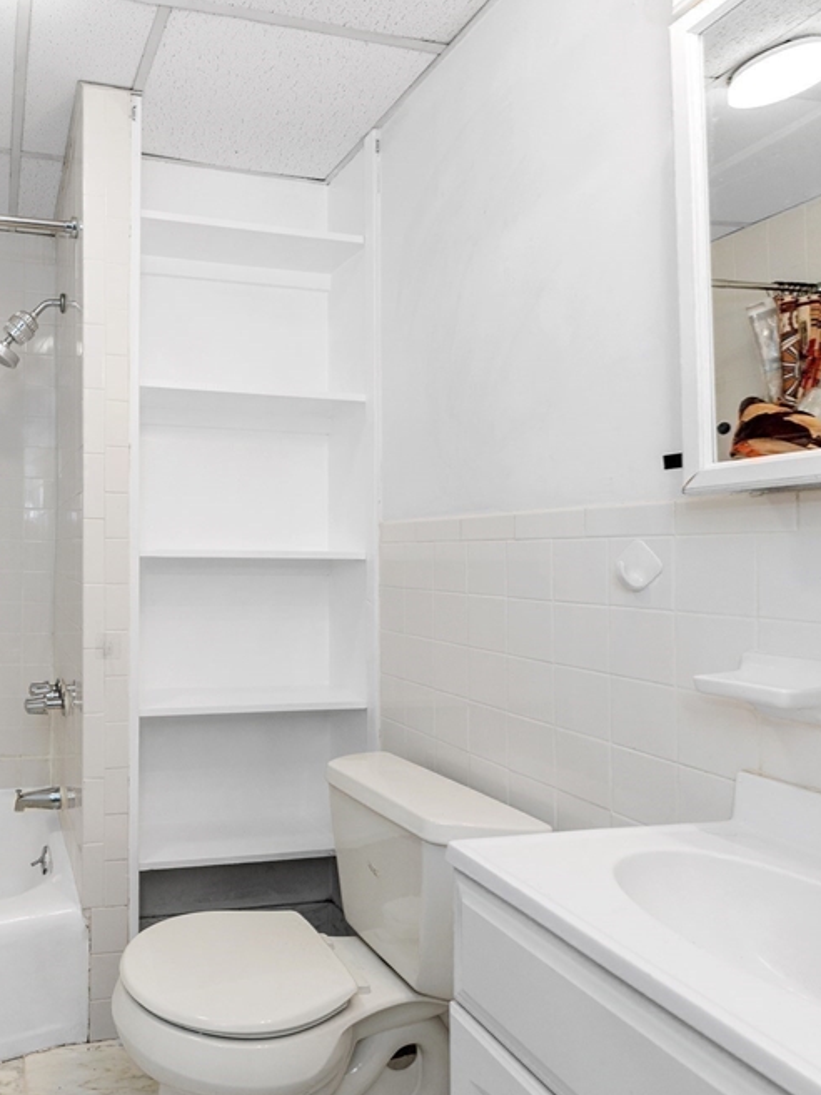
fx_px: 664
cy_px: 552
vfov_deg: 79.0
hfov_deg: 56.6
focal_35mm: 21
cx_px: 115
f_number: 5.6
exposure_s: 1/160
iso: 400
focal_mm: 14
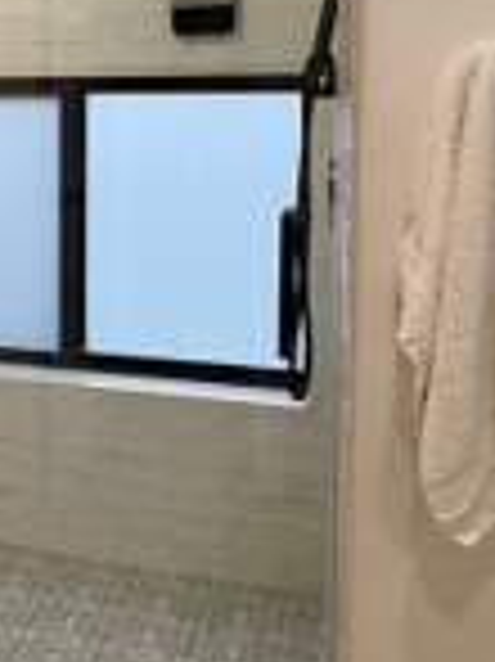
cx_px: -184
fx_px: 1165
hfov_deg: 21.3
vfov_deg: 31.0
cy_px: 149
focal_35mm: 61
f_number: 2.2
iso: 160
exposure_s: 1/120
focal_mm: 2.22
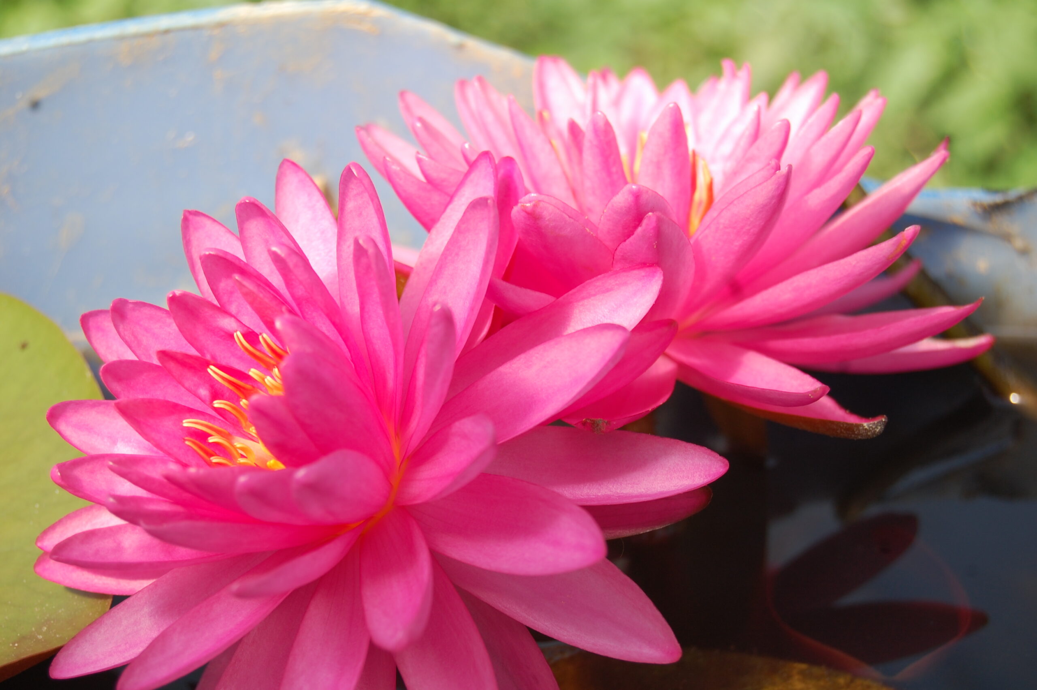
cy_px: 345
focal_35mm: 82
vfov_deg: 16.5
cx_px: 518
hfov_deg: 24.6
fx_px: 2374
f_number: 7.1
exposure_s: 1/200
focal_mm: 55
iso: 200
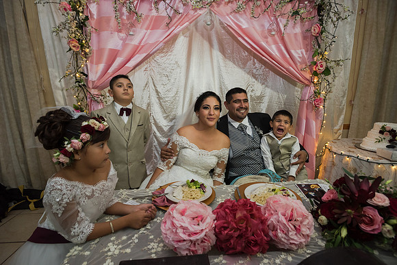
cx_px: 198
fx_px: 188
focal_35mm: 17
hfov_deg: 93.3
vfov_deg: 70.5
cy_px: 132
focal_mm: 17
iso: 1600
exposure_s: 1/100
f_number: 4
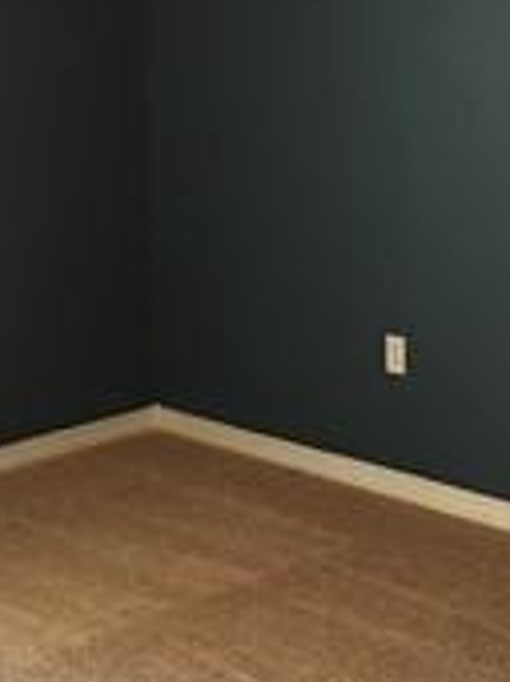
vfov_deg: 23.9
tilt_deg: -12.6
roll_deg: +0.7
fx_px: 1615
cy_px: 389
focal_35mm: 82
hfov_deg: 17.9
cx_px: 177
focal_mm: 4.15
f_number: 2.2
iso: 100
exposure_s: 1/15
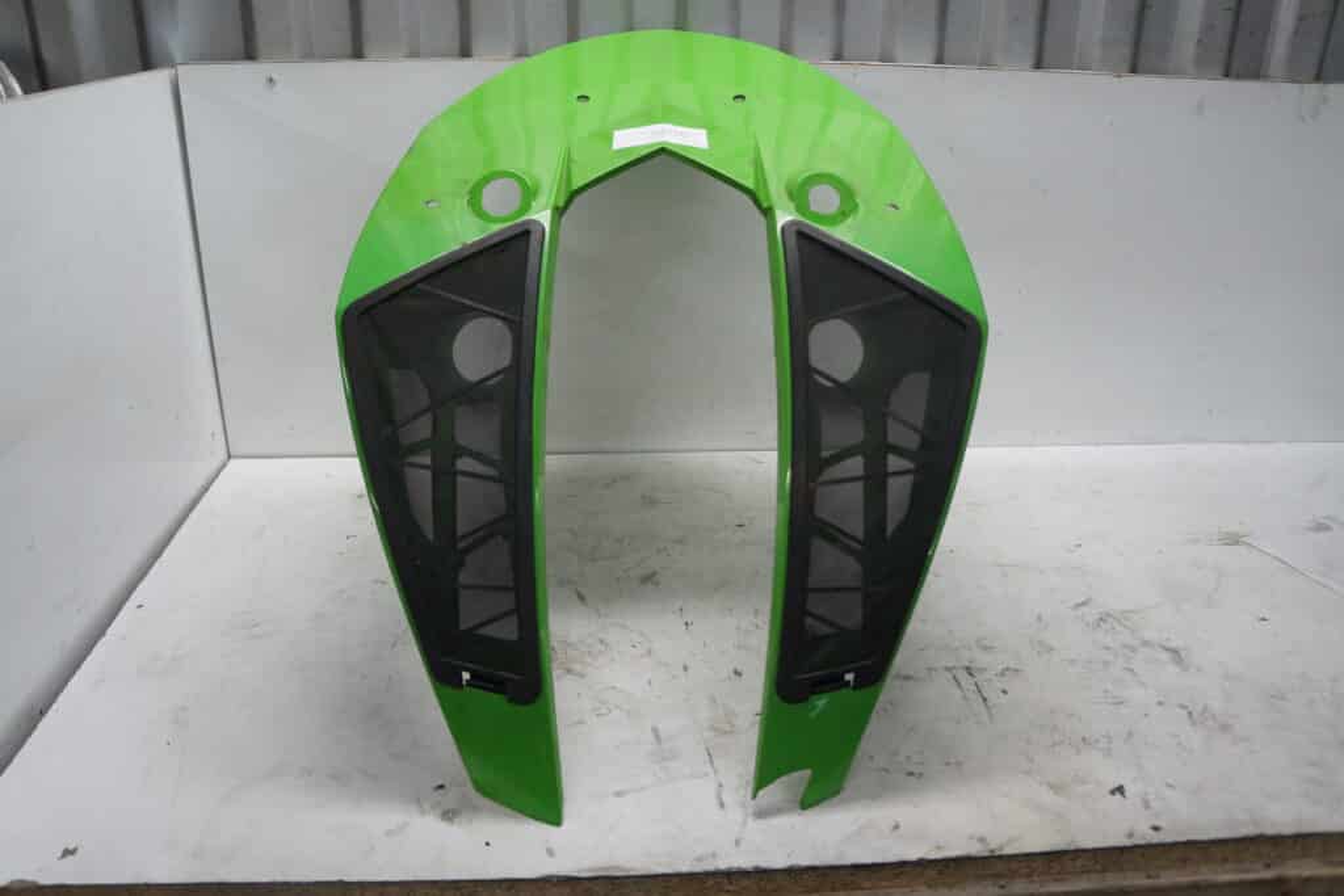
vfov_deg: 47.9
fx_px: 1008
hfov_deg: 67.4
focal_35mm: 27
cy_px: 448
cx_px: 672
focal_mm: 18
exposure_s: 1/60
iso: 125
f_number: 3.5
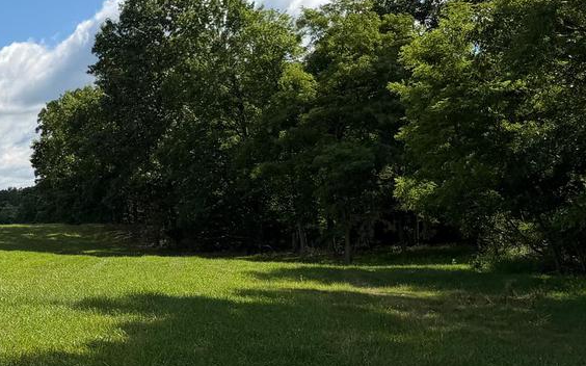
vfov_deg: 20.0
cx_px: -104
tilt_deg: +4.3
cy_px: 192
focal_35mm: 65
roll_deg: +5.0
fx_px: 1038
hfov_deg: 27.9
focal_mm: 6.76
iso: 80
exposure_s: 1/5319
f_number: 1.78
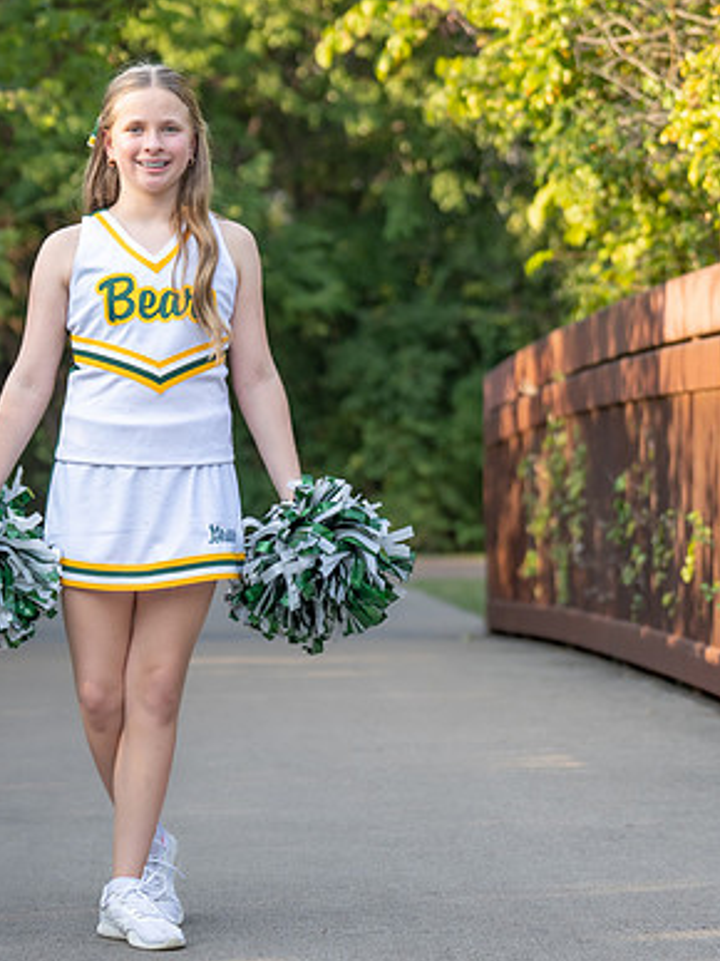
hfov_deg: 9.7
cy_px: 452
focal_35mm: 153
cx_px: 190
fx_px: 4245
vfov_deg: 12.9
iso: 320
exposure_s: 1/800
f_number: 2.8
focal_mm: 70
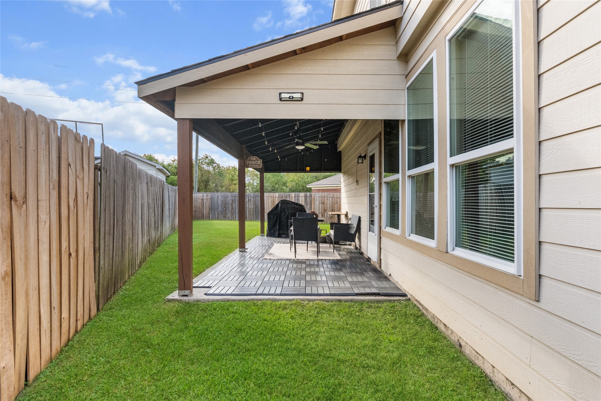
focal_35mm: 19
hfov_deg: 86.9
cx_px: 300
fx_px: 317
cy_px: 200
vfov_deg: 64.6
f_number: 8
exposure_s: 1/1250
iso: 3200
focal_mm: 19
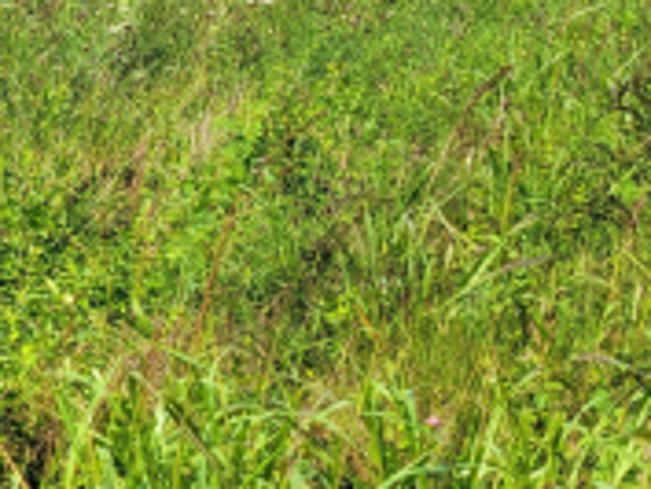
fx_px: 1844
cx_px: -237
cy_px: -37
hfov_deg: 18.4
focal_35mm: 98
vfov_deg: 14.8
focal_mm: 5.4
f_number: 1.8
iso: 40
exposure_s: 1/1989
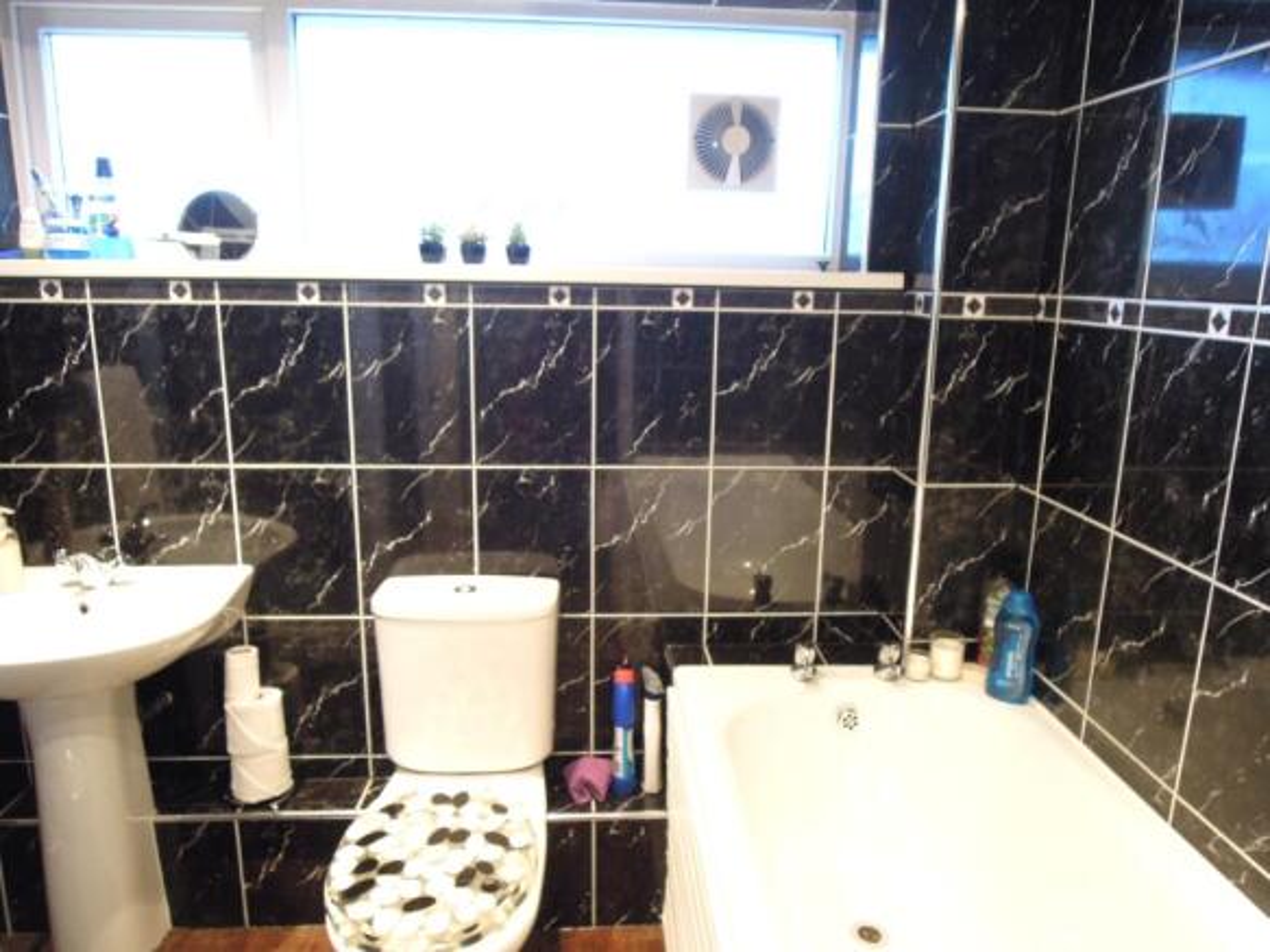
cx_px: 635
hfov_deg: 71.6
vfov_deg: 56.8
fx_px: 880
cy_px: 476
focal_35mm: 24
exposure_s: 1/8
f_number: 2.8
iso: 400
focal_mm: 4.3
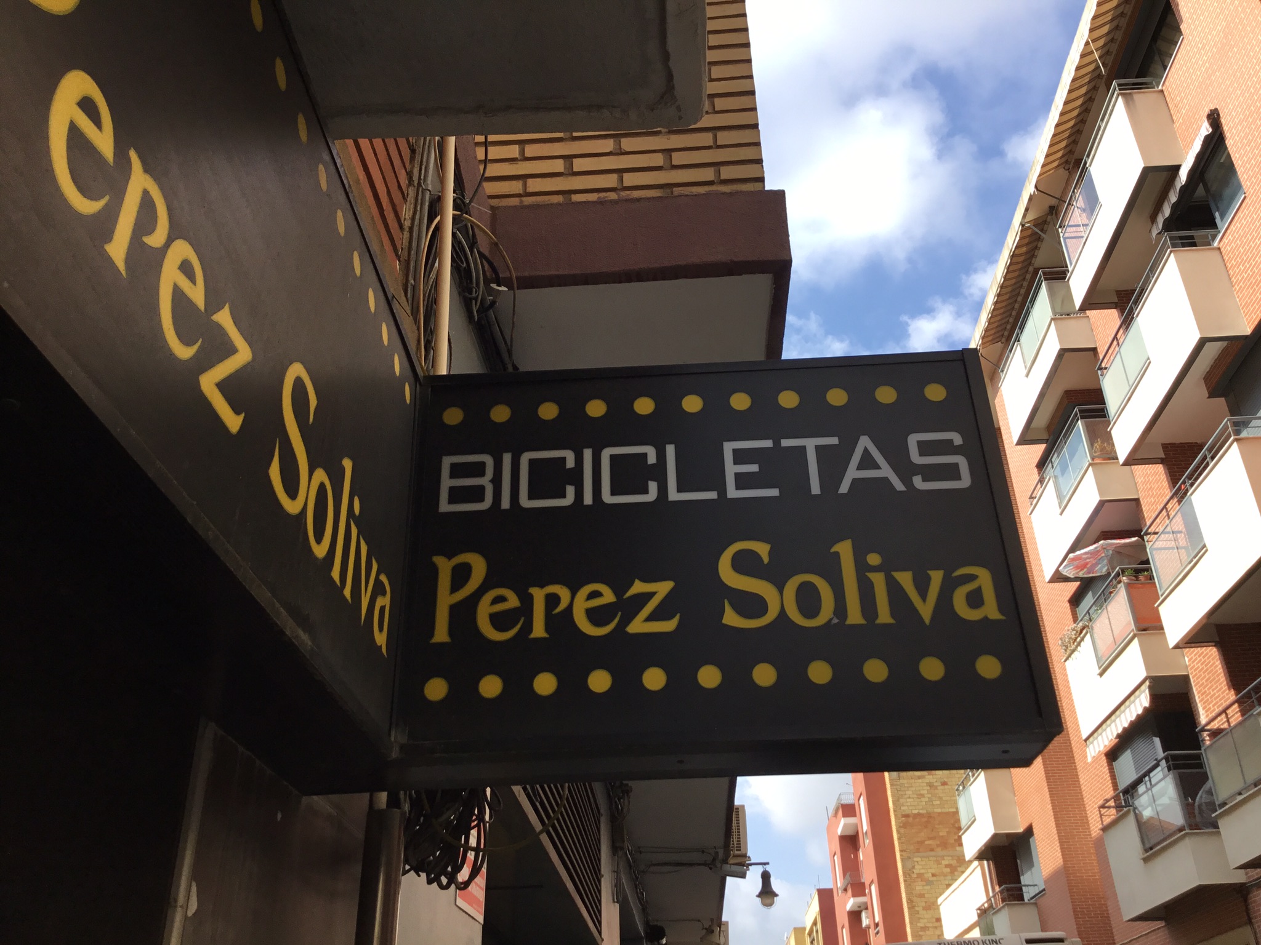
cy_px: 472
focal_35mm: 31
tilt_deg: +29.9
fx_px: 1129
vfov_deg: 45.4
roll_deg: +1.7
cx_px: 630
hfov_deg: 58.4
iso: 25
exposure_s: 1/657
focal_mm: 3.3
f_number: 2.4
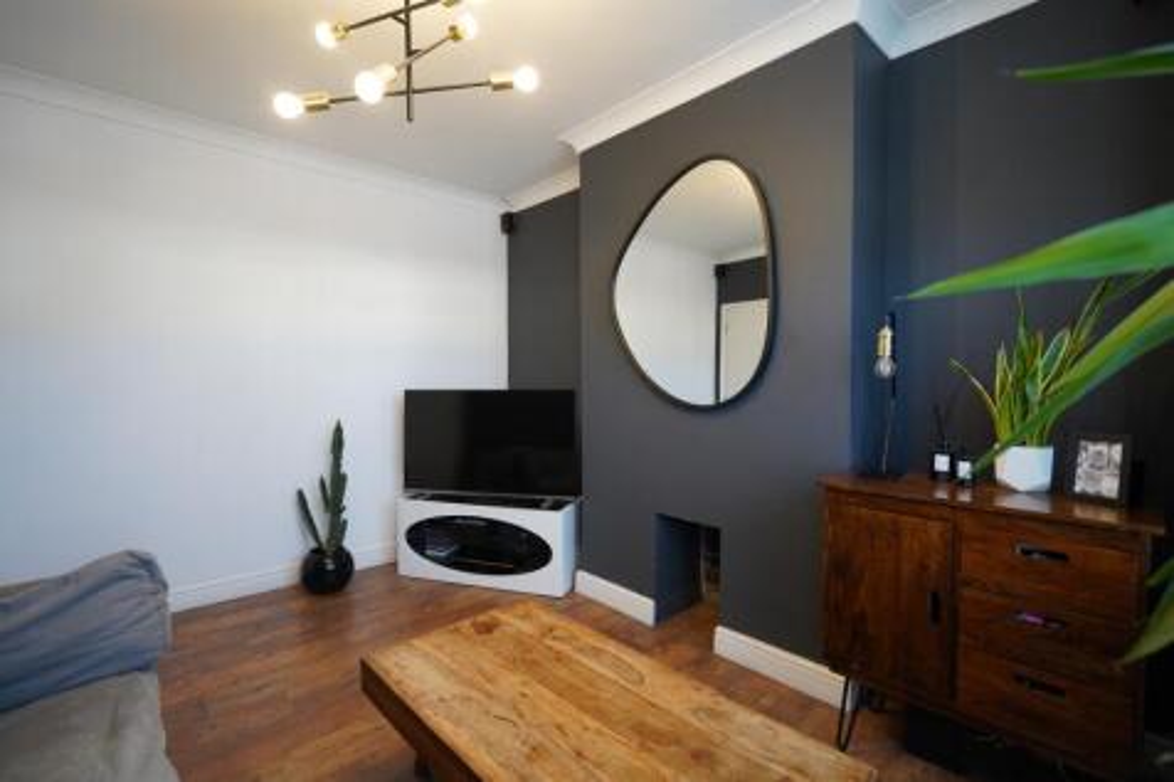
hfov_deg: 96.8
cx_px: 587
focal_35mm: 16
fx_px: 522
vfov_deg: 73.7
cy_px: 391
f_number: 4
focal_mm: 16
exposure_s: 1/160
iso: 1600
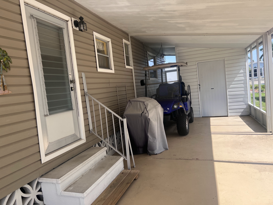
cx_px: 136
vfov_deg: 53.1
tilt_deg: -4.1
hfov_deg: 67.3
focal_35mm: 26
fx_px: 205
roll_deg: +5.7
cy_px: 102
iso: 50
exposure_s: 1/1238
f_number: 1.5
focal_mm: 5.7
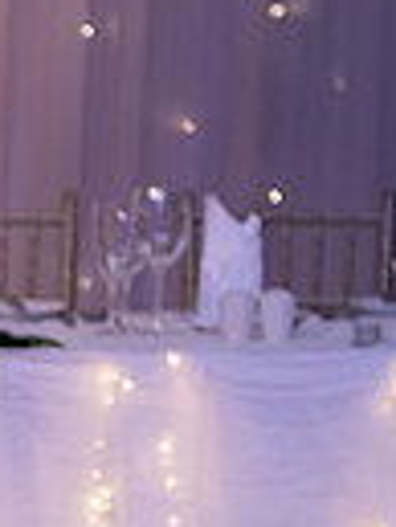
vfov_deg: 7.6
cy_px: 476
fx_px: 3959
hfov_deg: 5.6
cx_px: -274
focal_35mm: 260
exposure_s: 1/160
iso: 800
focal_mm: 60
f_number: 3.5
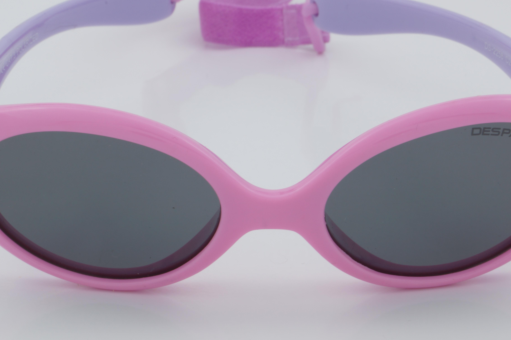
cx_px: 270
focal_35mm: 110
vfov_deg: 12.5
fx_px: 1556
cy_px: 175
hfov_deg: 18.6
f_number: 32
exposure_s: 1/4
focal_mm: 55
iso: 100
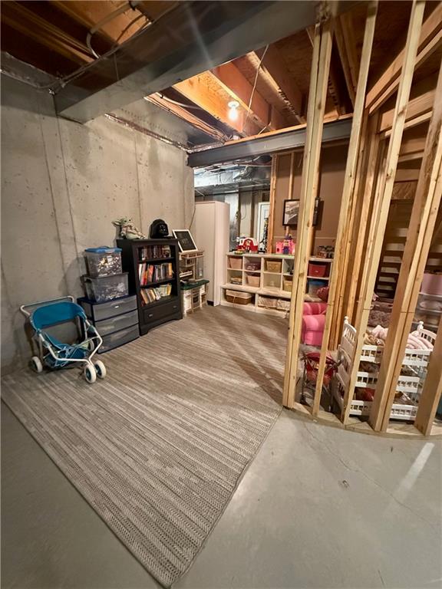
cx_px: 221
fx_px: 238
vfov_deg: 102.1
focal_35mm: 14
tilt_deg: -15.3
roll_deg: -2.0
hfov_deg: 85.7
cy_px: 294
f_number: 2.2
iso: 1250
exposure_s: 1/60
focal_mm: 2.22
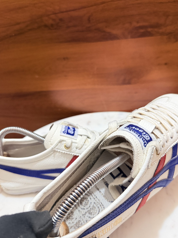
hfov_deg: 51.3
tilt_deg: -29.9
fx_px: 185
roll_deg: +6.3
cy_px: 122
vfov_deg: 65.3
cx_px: 93
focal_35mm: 27
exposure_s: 1/50
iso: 640
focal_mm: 6.76
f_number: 1.78
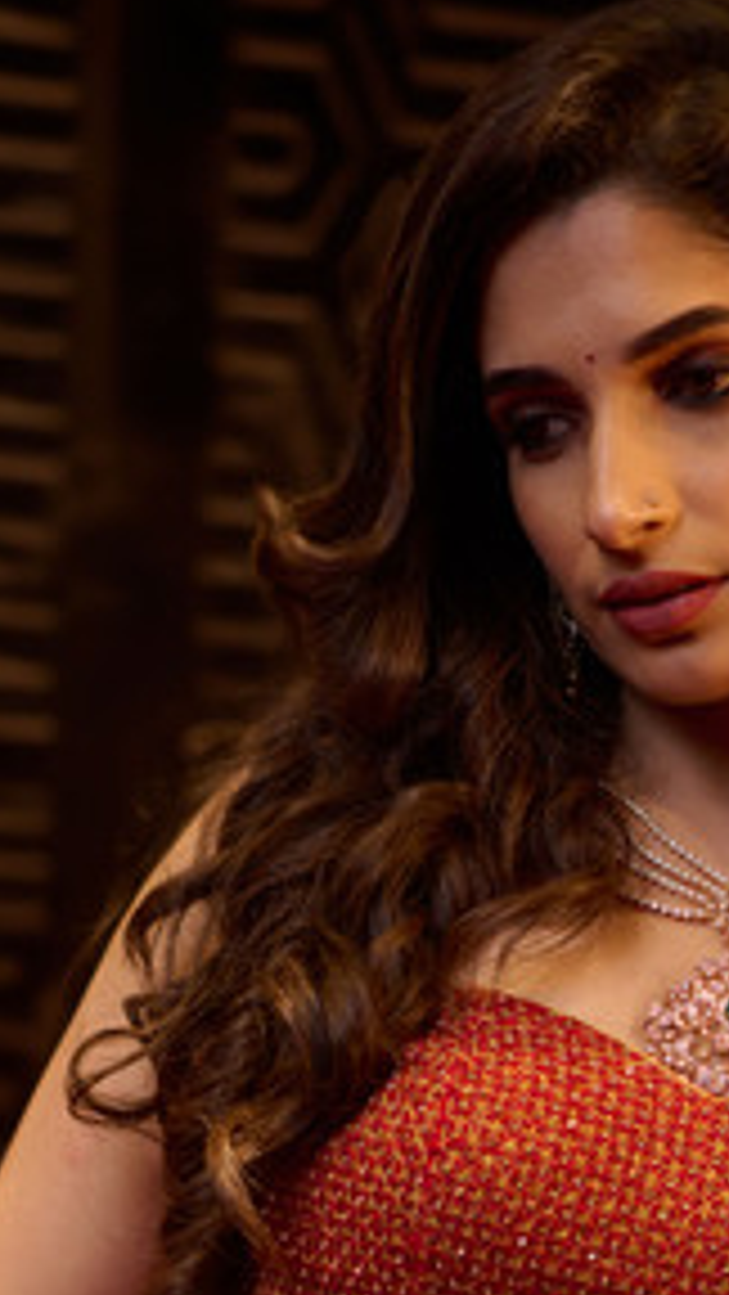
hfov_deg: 9.4
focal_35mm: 128
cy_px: 1259
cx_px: 659
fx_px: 4399
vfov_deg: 16.5
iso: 640
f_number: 2
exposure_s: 1/124
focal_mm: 55
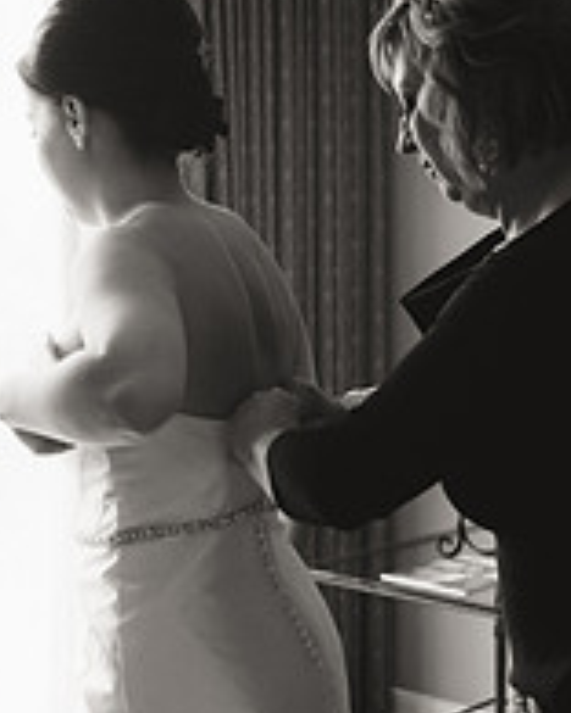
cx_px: 342
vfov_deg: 24.2
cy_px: 534
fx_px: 1648
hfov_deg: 19.6
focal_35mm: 78
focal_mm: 36
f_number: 2.8
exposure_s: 1/160
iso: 4000
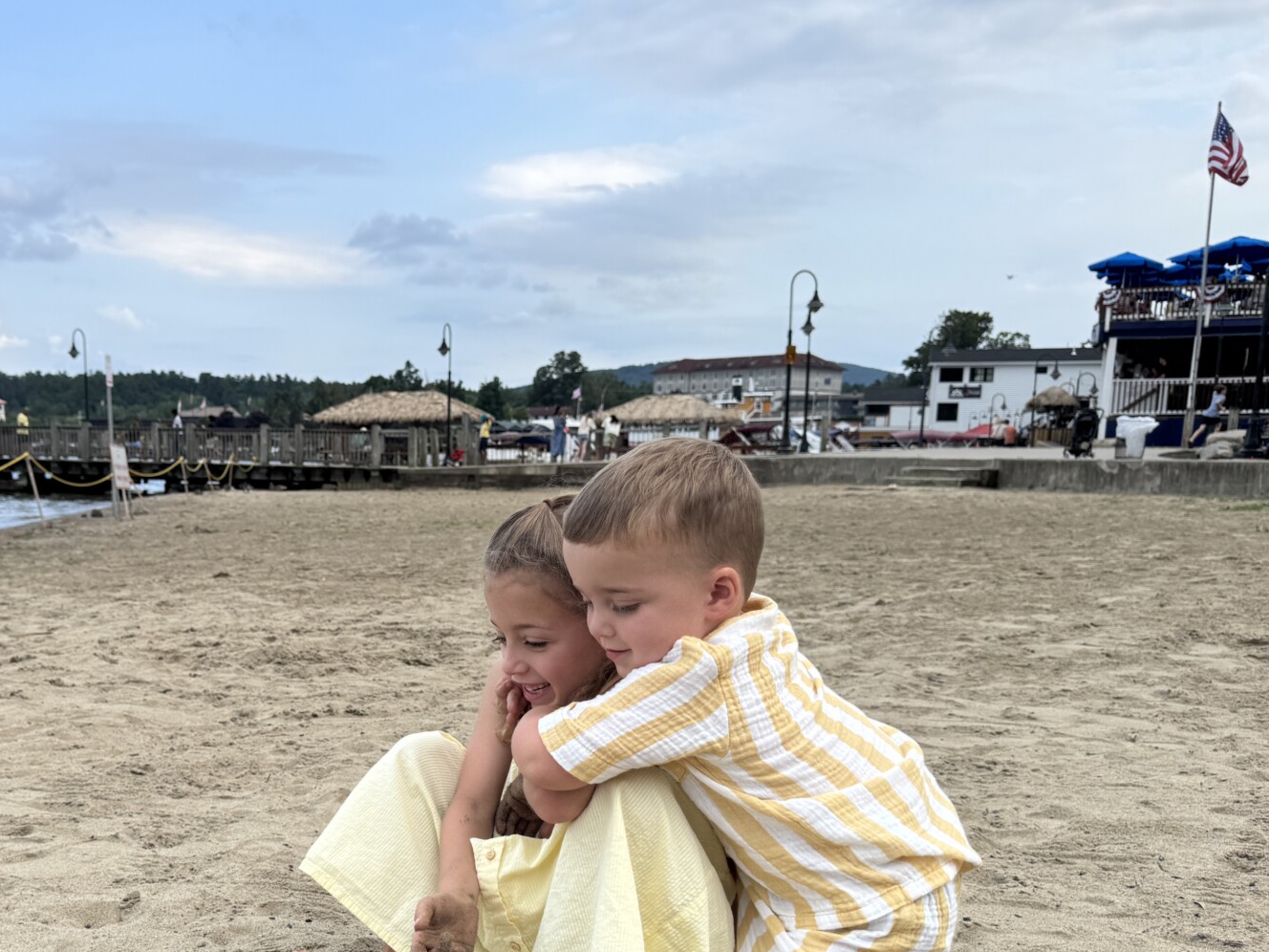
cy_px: 700
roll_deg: -1.4
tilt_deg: -9.0
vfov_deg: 37.8
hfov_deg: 48.8
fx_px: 1356
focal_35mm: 37
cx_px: 374
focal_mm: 6.76
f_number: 1.78
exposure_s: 1/1193
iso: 80
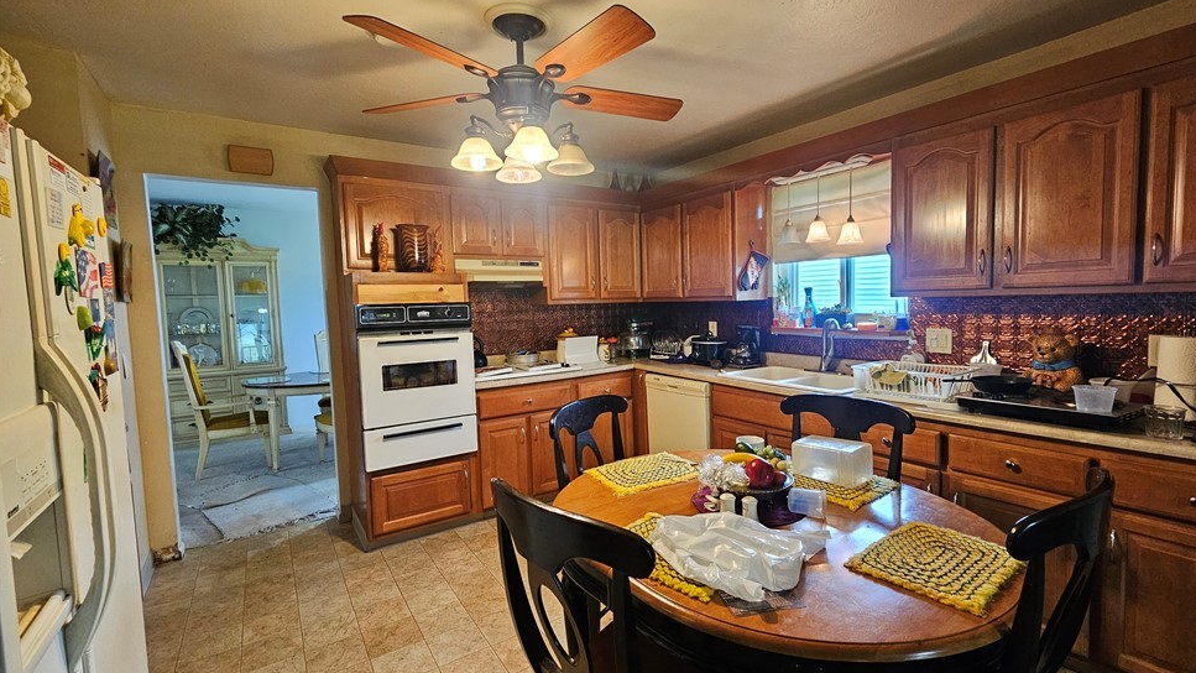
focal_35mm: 15
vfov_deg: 70.5
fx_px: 476
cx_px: 627
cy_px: 338
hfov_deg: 102.9
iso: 320
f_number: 2.2
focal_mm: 2.2
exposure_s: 1/60
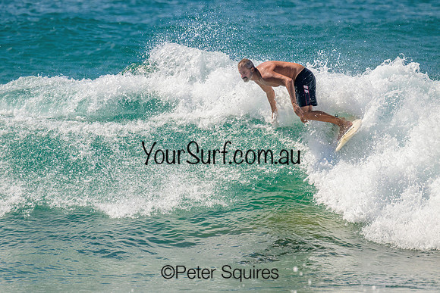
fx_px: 9281
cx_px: 176
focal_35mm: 759
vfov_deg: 1.8
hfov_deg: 2.7
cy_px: 142
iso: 560
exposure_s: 1/2000
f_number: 11
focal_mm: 620
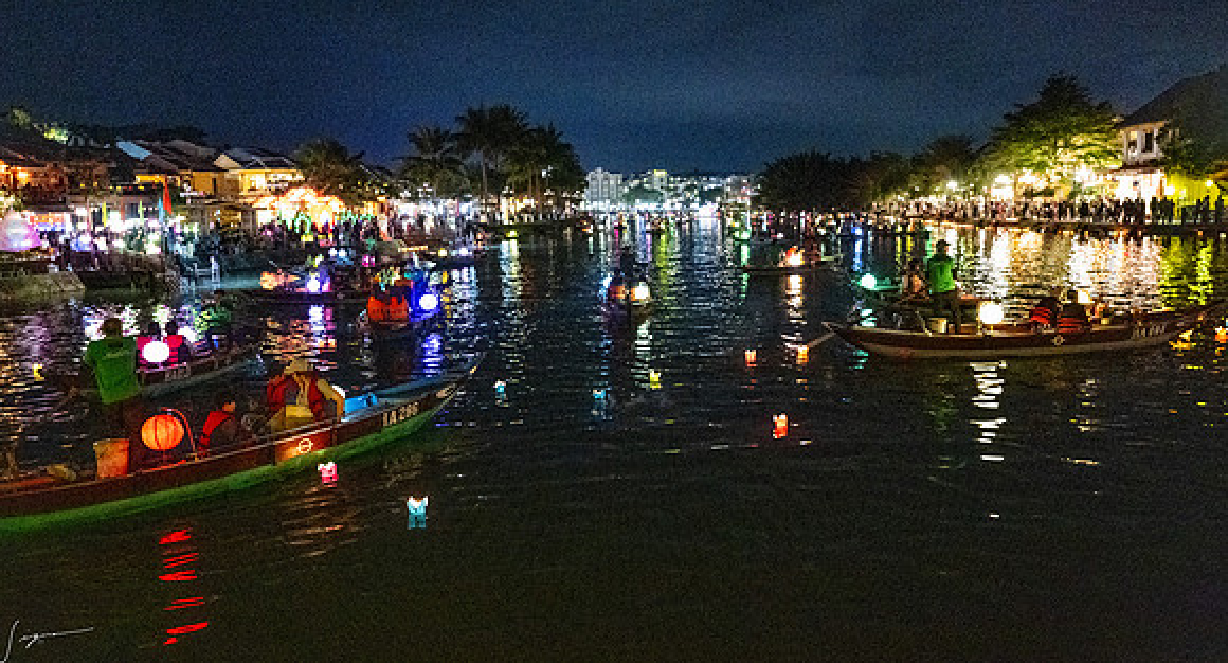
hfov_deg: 66.8
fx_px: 931
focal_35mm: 29
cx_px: 610
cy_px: 339
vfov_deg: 39.2
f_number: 2.8
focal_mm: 26
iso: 25600
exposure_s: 1/100
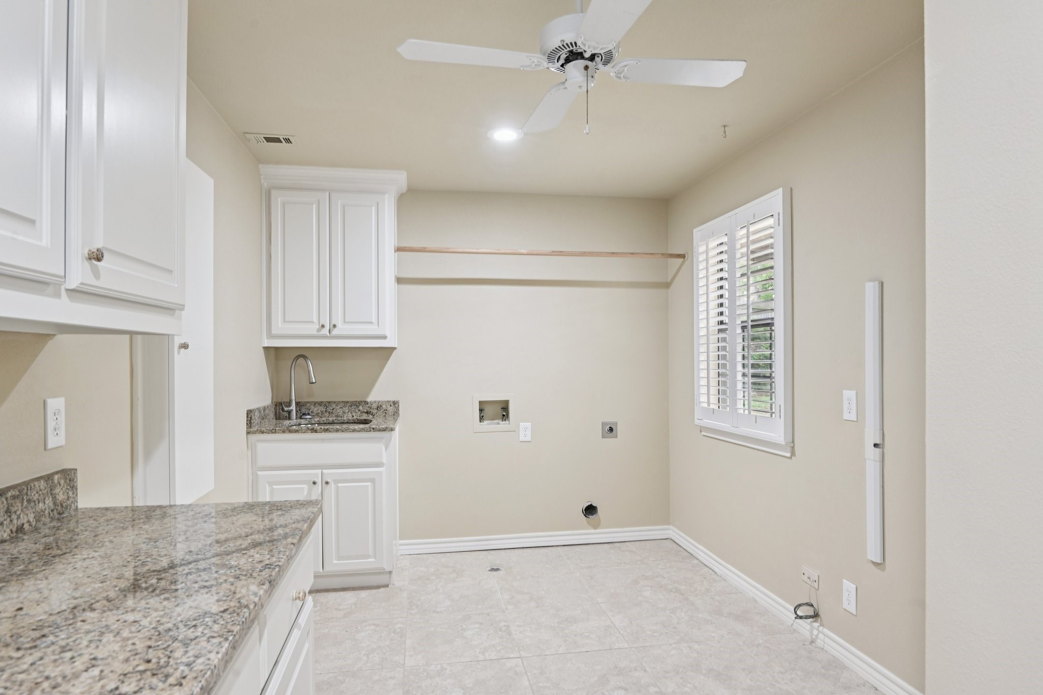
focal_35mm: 20
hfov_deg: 84.0
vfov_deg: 61.9
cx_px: 522
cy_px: 348
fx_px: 579
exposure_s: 1/8
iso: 400
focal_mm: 20
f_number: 8
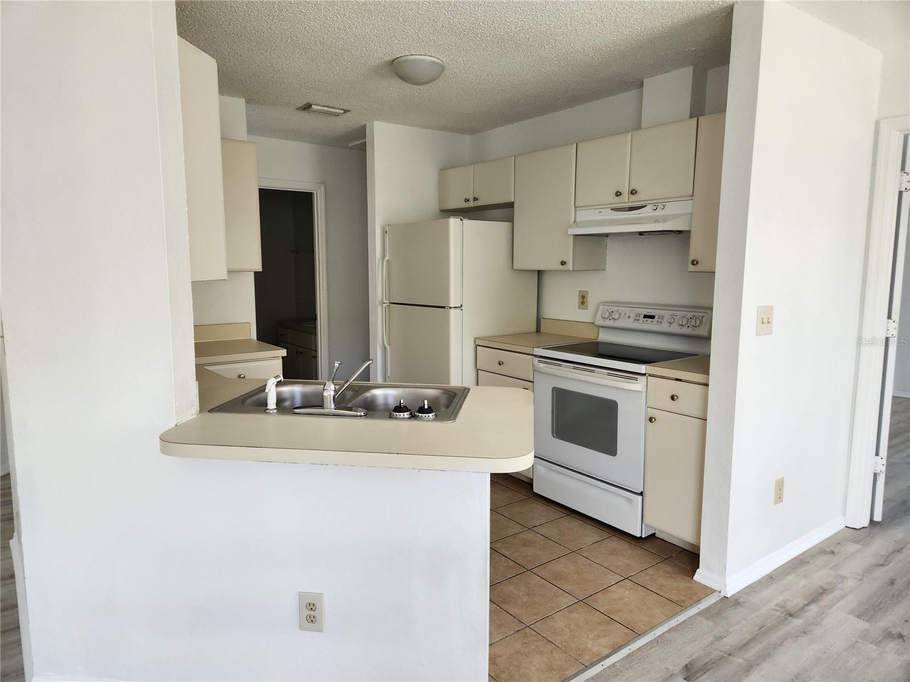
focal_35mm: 23
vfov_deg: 58.9
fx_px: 605
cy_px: 341
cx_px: 455
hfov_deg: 73.9
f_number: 1.8
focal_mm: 5.4
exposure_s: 1/180
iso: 160
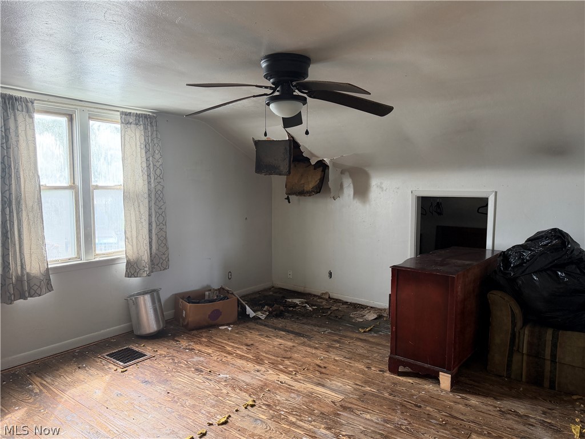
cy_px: 220
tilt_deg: -5.6
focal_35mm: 24
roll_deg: +0.0
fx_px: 406
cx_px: 292
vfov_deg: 56.8
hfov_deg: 71.6
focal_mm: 6.76
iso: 200
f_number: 1.78
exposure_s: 1/92
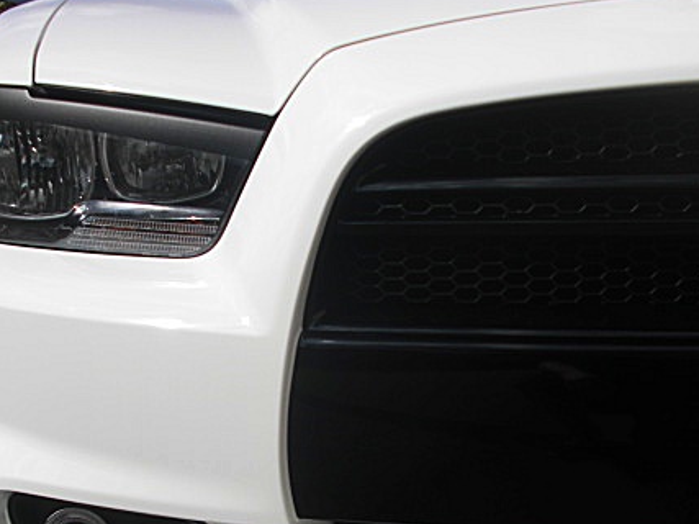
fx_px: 1090
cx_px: 326
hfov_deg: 35.5
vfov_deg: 26.8
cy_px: 355
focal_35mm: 54
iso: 50
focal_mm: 6.3
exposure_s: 1/400
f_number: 7.9
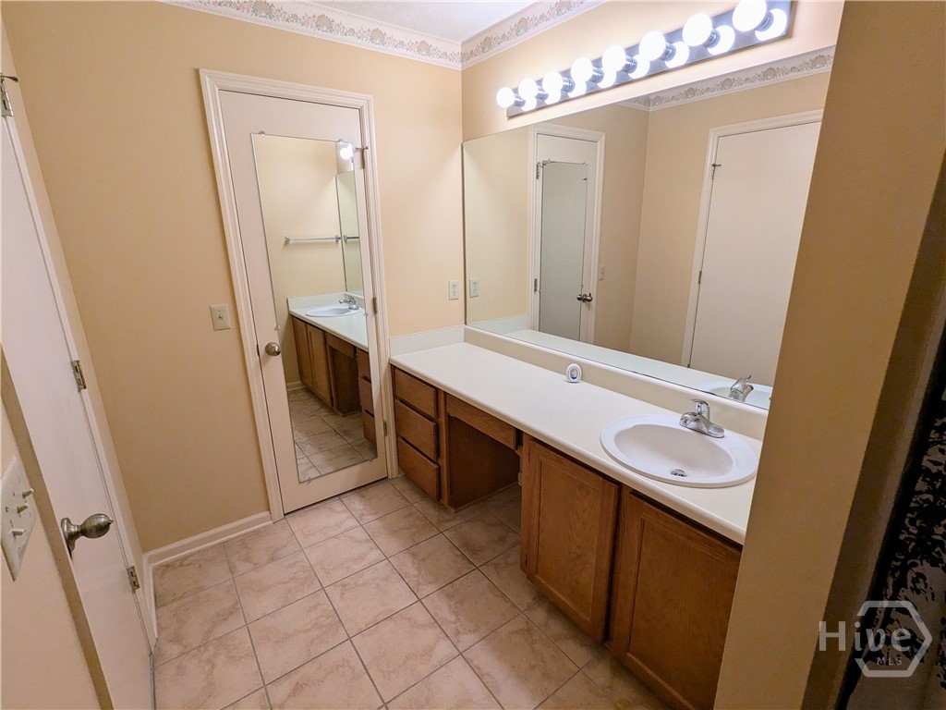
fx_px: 437
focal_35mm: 16
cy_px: 355
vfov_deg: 78.1
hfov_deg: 94.5
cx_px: 473
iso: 87
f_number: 2.2
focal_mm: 2.35
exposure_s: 1/120
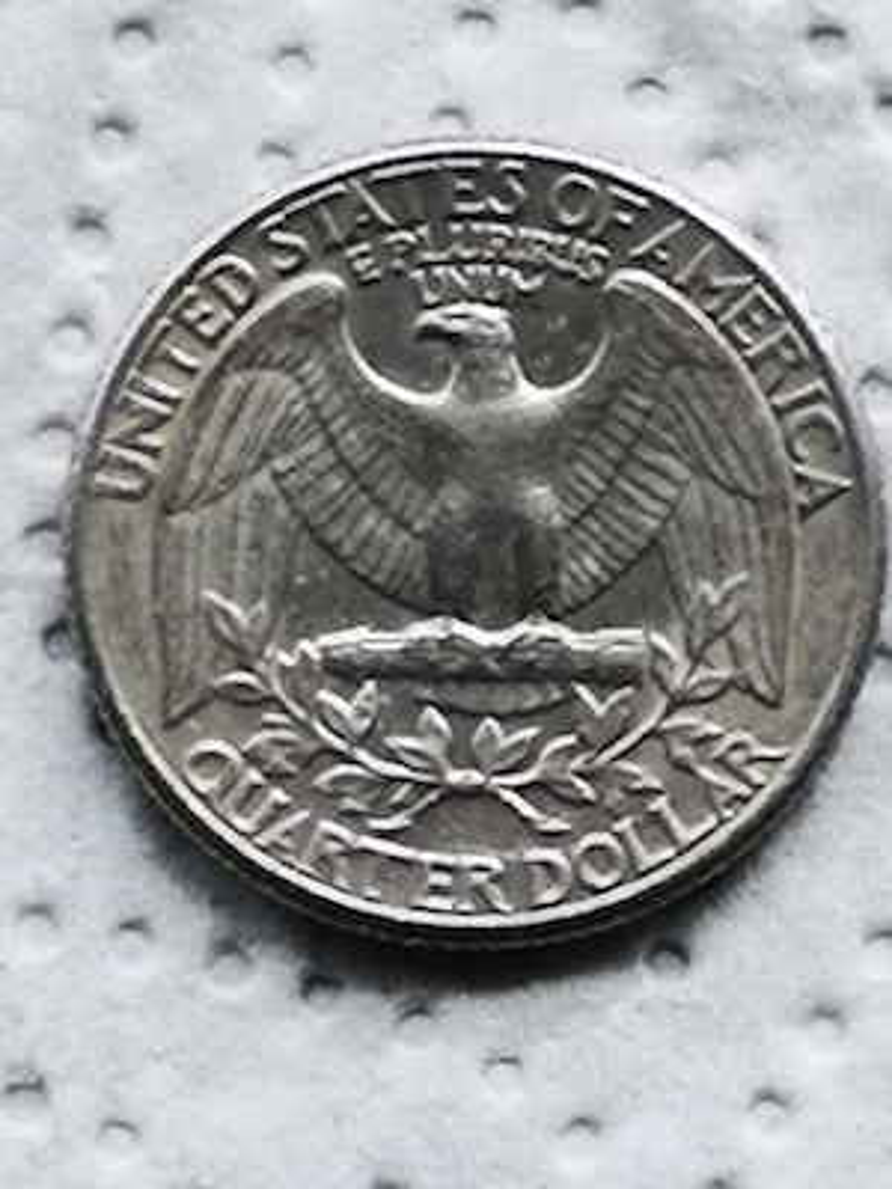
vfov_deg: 7.4
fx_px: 9174
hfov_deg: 5.6
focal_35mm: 267
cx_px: 446
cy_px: 594
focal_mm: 5.58
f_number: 1.8
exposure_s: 1/612
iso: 50
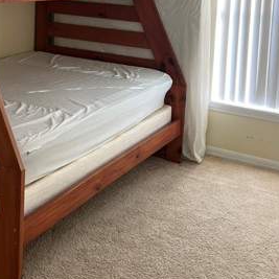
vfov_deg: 29.7
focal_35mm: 55
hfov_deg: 31.0
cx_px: 104
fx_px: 502
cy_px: 24
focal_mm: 5.7
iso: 80
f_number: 1.5
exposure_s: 1/60
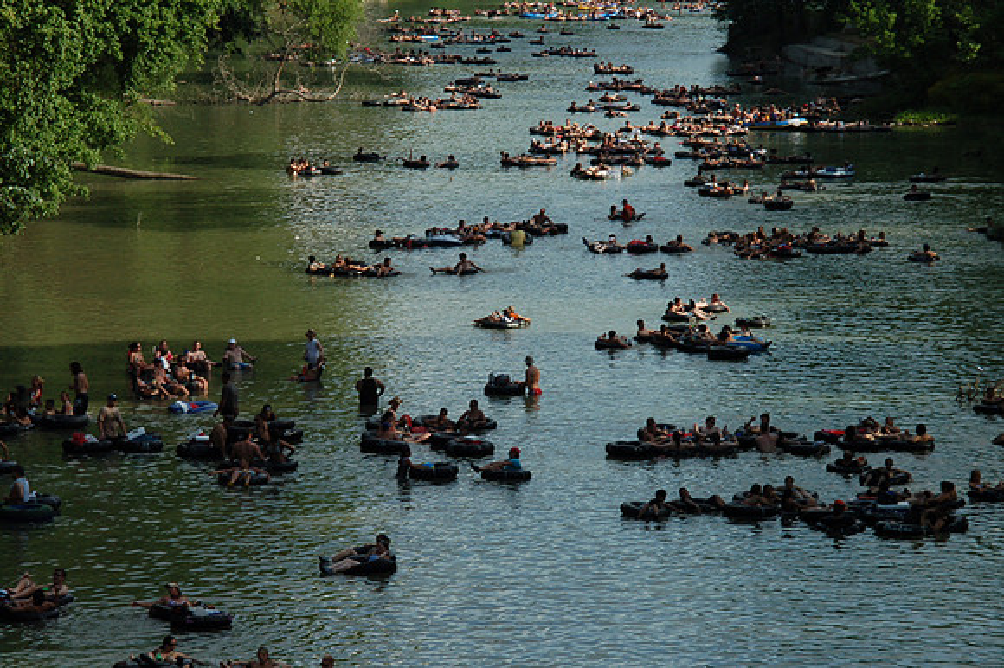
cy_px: 334
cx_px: 502
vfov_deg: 9.3
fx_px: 4097
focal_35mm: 147
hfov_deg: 14.0
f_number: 18
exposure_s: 1/200
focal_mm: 98
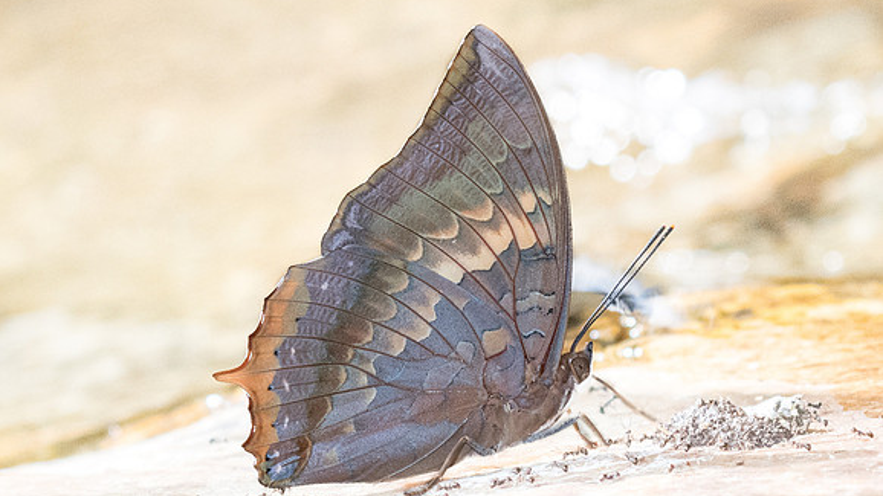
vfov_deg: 1.9
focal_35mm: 634
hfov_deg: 3.4
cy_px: 347
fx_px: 14843
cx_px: 517
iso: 1000
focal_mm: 170
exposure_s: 1/320
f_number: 8
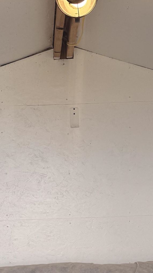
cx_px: 52
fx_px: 570
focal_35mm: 79
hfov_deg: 15.3
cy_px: 299
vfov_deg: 25.0
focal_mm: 6.76
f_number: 1.78
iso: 64
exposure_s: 1/237
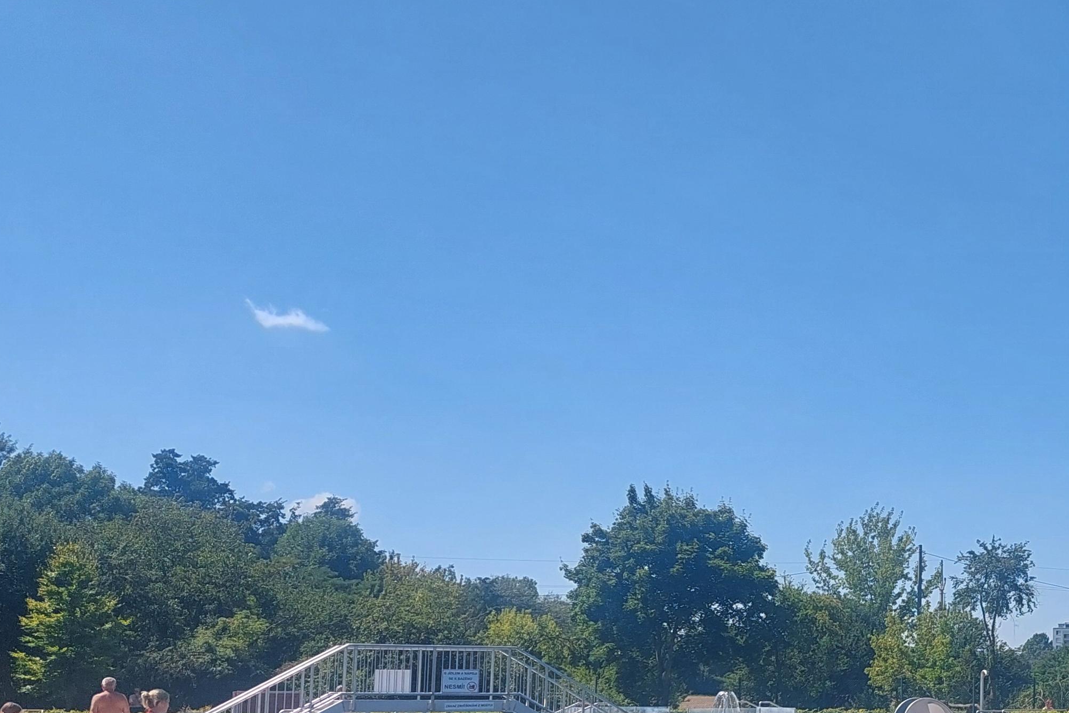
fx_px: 1574
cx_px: 1065
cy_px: 524
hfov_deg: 34.2
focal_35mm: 53
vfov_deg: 25.3
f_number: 1.8
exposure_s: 1/1461
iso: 40
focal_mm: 5.23
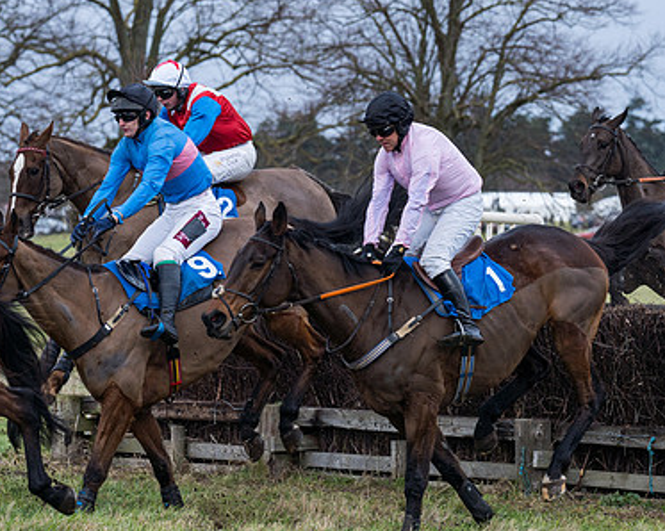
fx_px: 4642
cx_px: 371
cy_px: 207
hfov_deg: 8.2
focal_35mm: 236
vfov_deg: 6.5
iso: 400
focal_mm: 135
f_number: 4.5
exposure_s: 1/1600
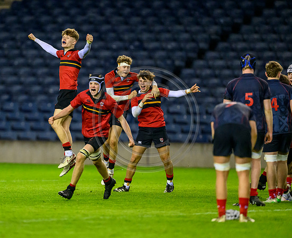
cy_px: 133
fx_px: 4444
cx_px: 92
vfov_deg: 3.1
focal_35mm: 510
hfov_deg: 3.8
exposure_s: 1/2000
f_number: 3.2
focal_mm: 400
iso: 10000
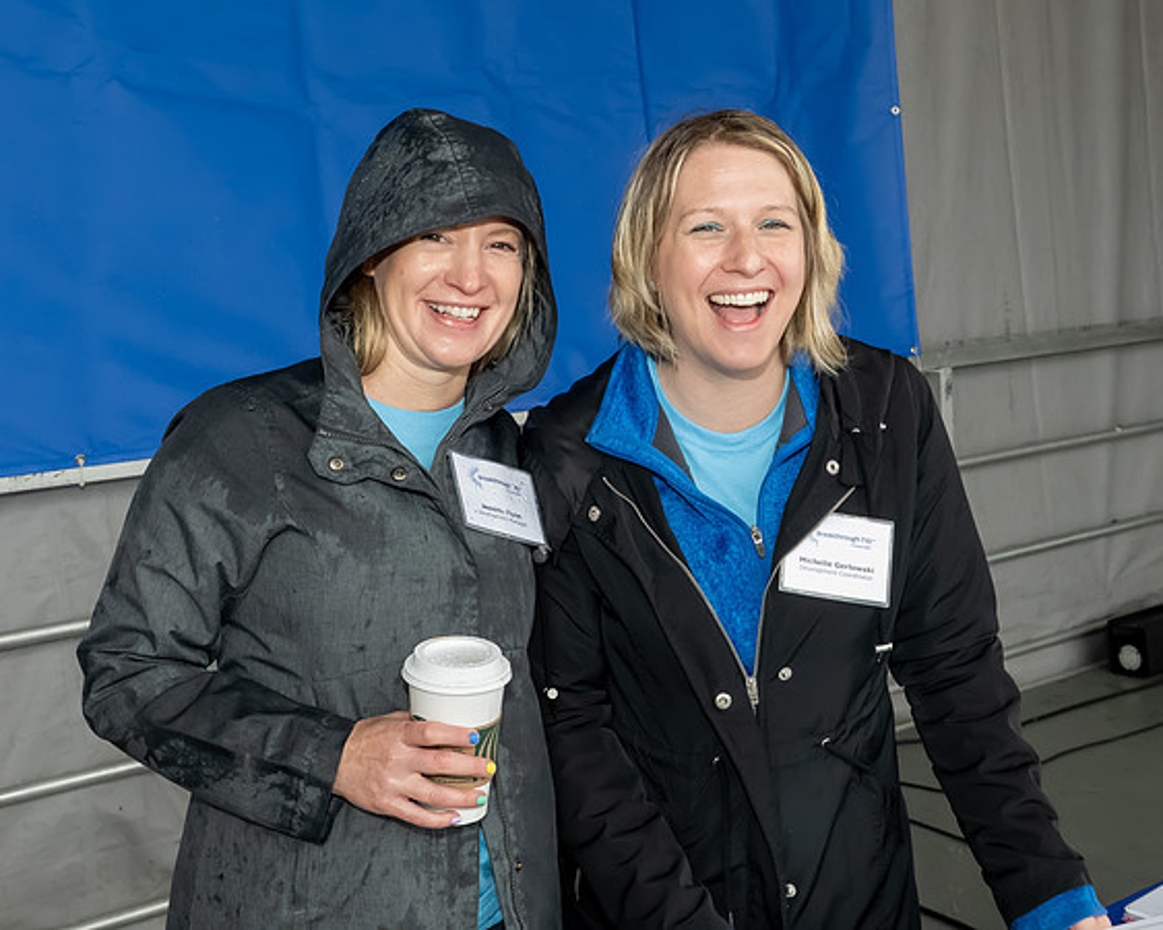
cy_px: 405
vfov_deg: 30.1
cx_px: 652
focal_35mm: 50
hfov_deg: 37.2
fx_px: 1728
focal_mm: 26
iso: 4000
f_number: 7.1
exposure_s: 1/250
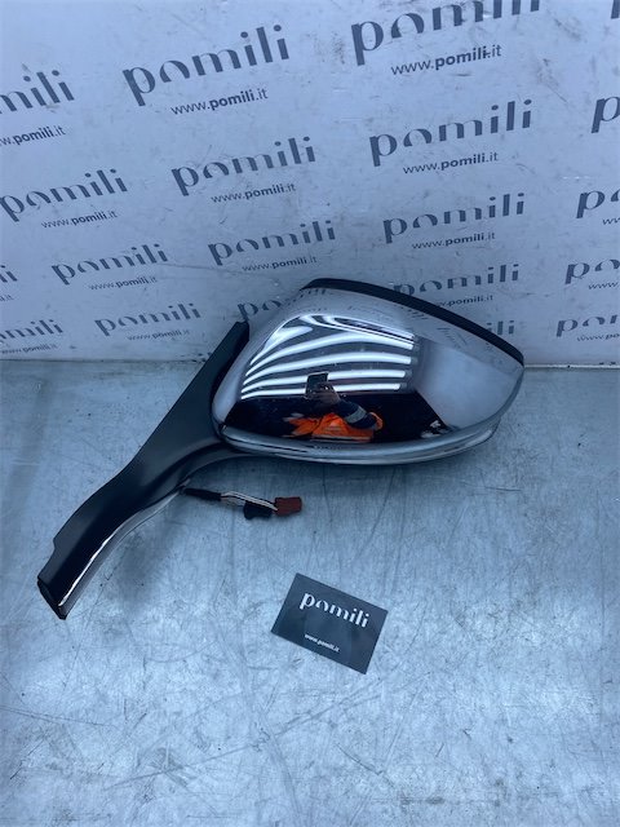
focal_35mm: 26
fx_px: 621
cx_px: 310
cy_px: 414
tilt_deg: -60.2
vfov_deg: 67.3
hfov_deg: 53.1
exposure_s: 1/1300
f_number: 1.8
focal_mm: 4.25
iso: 32
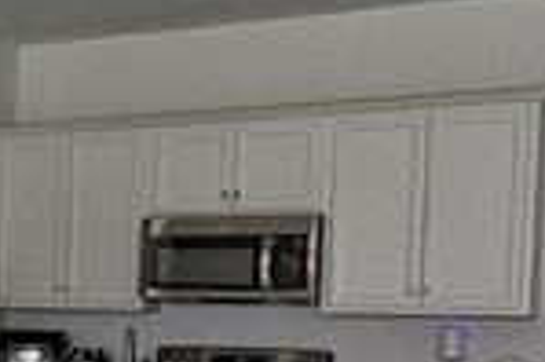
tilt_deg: -2.6
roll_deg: -0.9
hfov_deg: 15.0
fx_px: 1512
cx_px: -658
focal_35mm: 100
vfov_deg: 13.5
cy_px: 366
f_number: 2.2
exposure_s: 1/120
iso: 160
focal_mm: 2.22
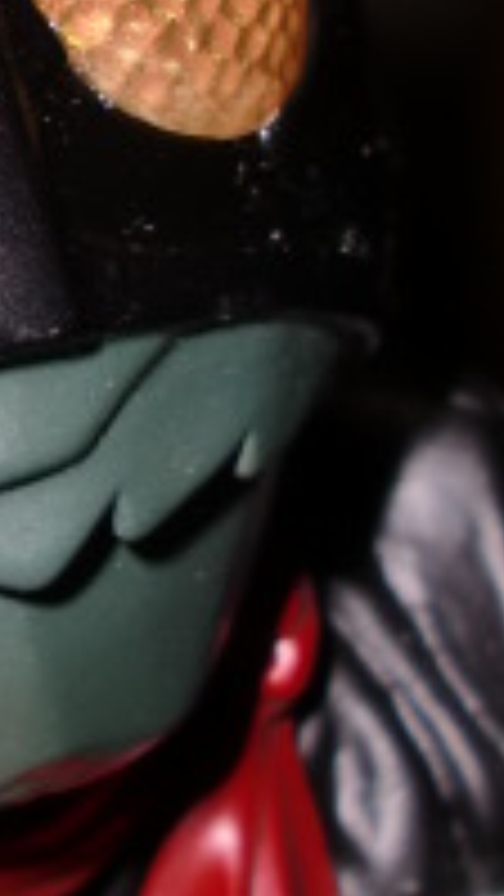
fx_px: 2992
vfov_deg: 16.9
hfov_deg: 9.4
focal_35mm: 126
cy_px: 230
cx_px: -202
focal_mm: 6.3
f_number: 7.9
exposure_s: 1/30
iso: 64
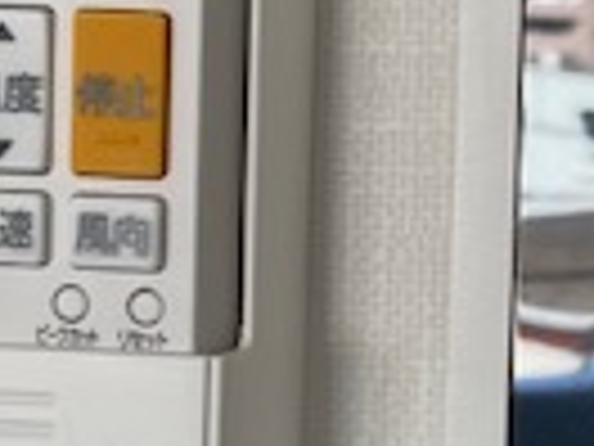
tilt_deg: -3.8
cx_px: 1008
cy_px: 252
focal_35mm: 126
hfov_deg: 14.2
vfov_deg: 11.8
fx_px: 2162
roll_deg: -2.7
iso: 80
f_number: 1.8
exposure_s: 1/122
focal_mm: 4.25
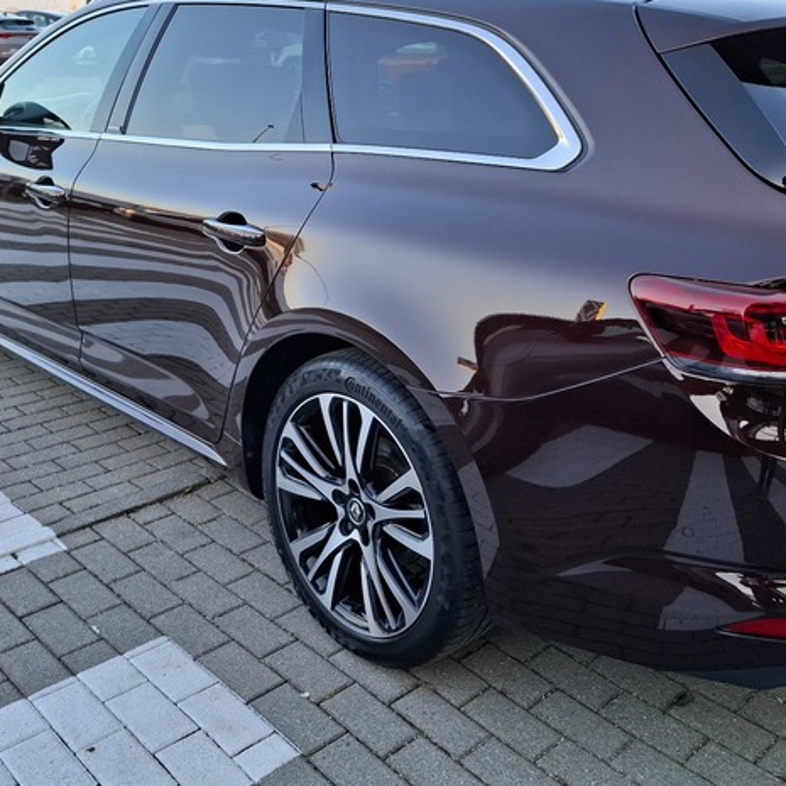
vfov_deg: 47.1
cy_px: 335
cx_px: 478
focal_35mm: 35
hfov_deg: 46.9
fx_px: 899
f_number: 1.8
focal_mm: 5.54
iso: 50
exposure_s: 1/183
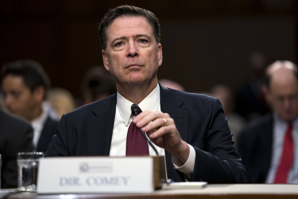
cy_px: 100
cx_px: 149
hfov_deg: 10.3
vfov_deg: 6.9
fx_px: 1655
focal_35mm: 200
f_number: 2.8
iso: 1000
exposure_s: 1/400
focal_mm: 200
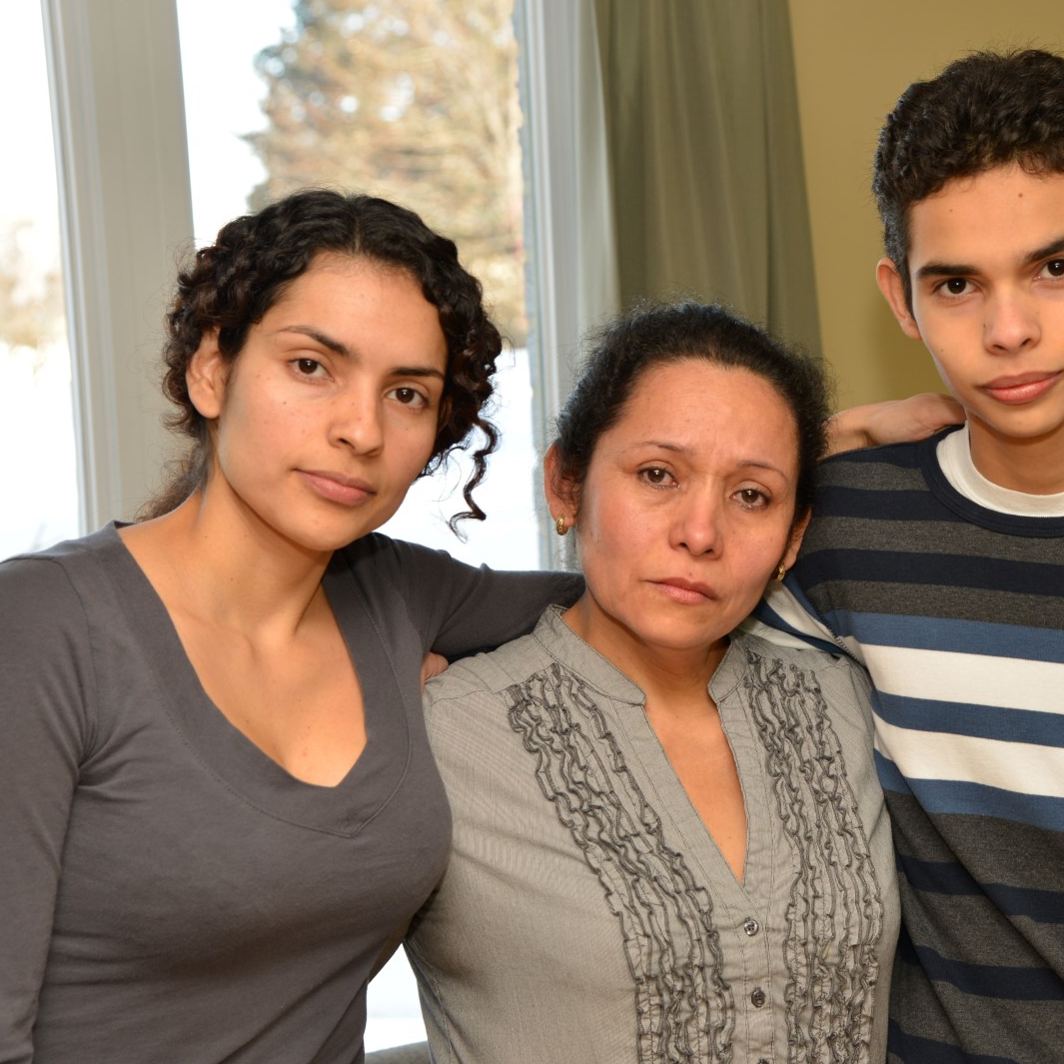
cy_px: 528
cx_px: 689
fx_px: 2921
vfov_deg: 20.6
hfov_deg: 20.6
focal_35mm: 84
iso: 500
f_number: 5.6
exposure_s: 1/160
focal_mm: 65
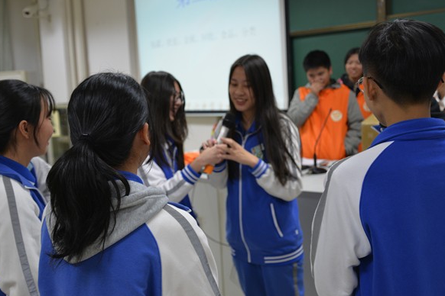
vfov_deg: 30.5
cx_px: 223
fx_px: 544
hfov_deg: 44.5
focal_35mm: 44
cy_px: 149
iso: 800
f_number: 4.2
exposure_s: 1/50
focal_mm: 40
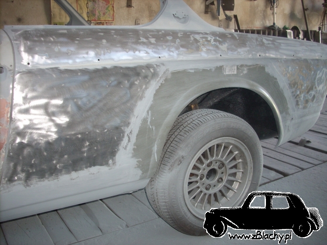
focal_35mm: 37
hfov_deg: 50.1
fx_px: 350
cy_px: 122
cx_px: 164
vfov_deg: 38.7
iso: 100
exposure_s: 1/30
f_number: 2.8
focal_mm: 6.2
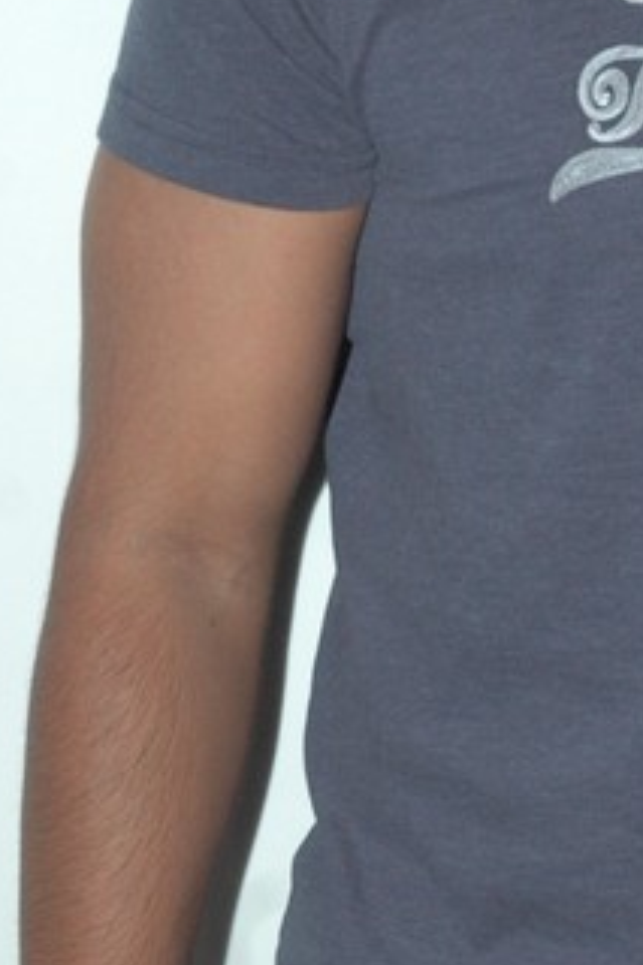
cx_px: 740
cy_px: 193
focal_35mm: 192
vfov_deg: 10.7
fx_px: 5149
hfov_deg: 7.1
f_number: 6.3
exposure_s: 1/125
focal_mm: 40
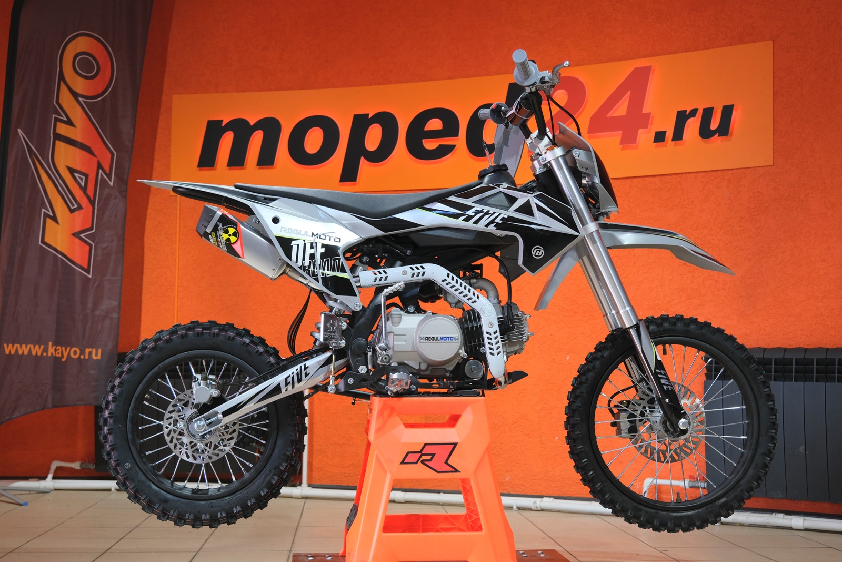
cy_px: 281
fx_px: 1076
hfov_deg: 42.7
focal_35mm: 46
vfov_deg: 29.2
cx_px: 421
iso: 1250
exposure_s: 1/100
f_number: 4
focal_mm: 30.8
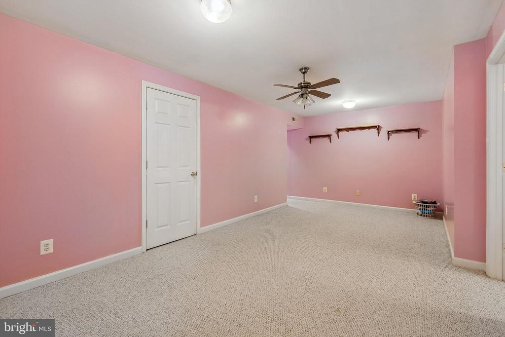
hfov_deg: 100.4
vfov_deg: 77.3
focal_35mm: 15
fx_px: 210
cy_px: 168
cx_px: 252
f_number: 5.6
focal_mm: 10
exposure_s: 1/25
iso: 400
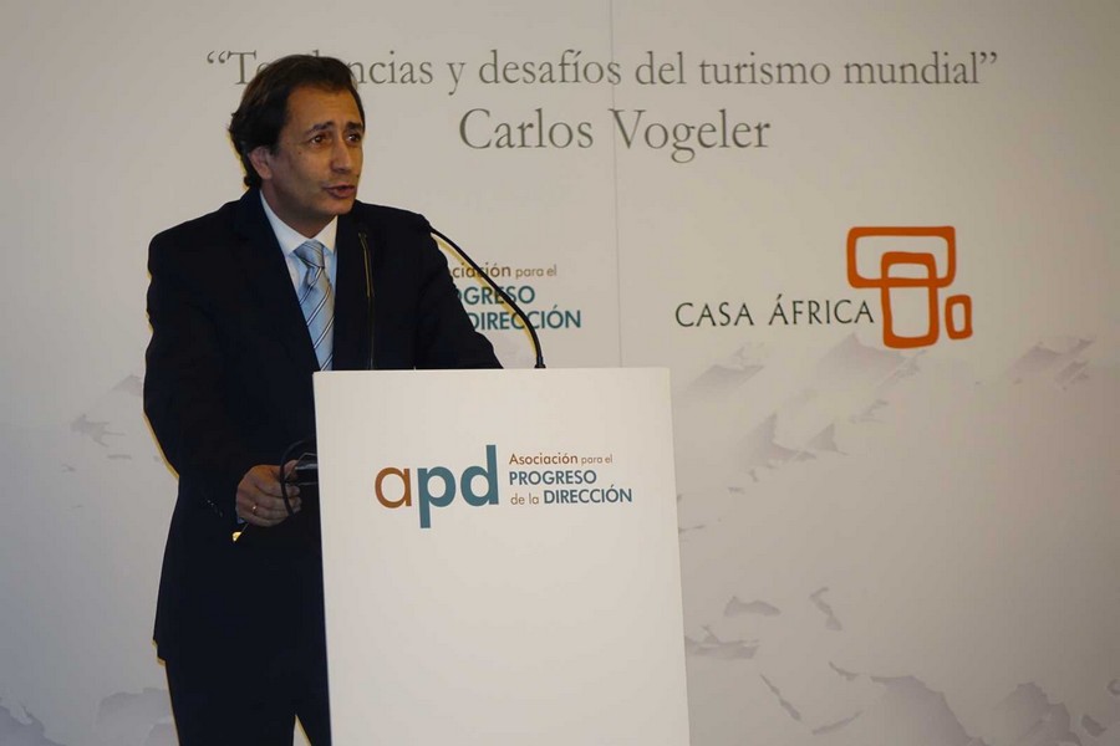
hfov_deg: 10.9
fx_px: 5848
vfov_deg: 7.3
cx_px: 560
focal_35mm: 188
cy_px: 373
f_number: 2.8
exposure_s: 1/100
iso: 800
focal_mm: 68.83
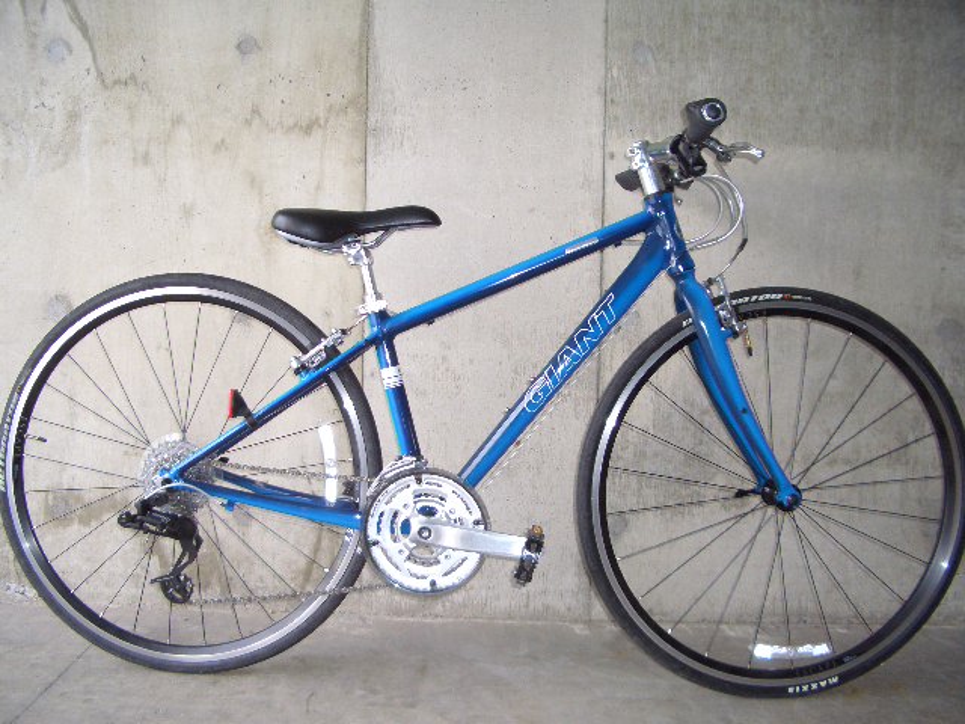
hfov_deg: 52.6
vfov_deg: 40.7
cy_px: 362
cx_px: 482
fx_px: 976
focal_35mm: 35
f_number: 2.6
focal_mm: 5.8
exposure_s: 1/100
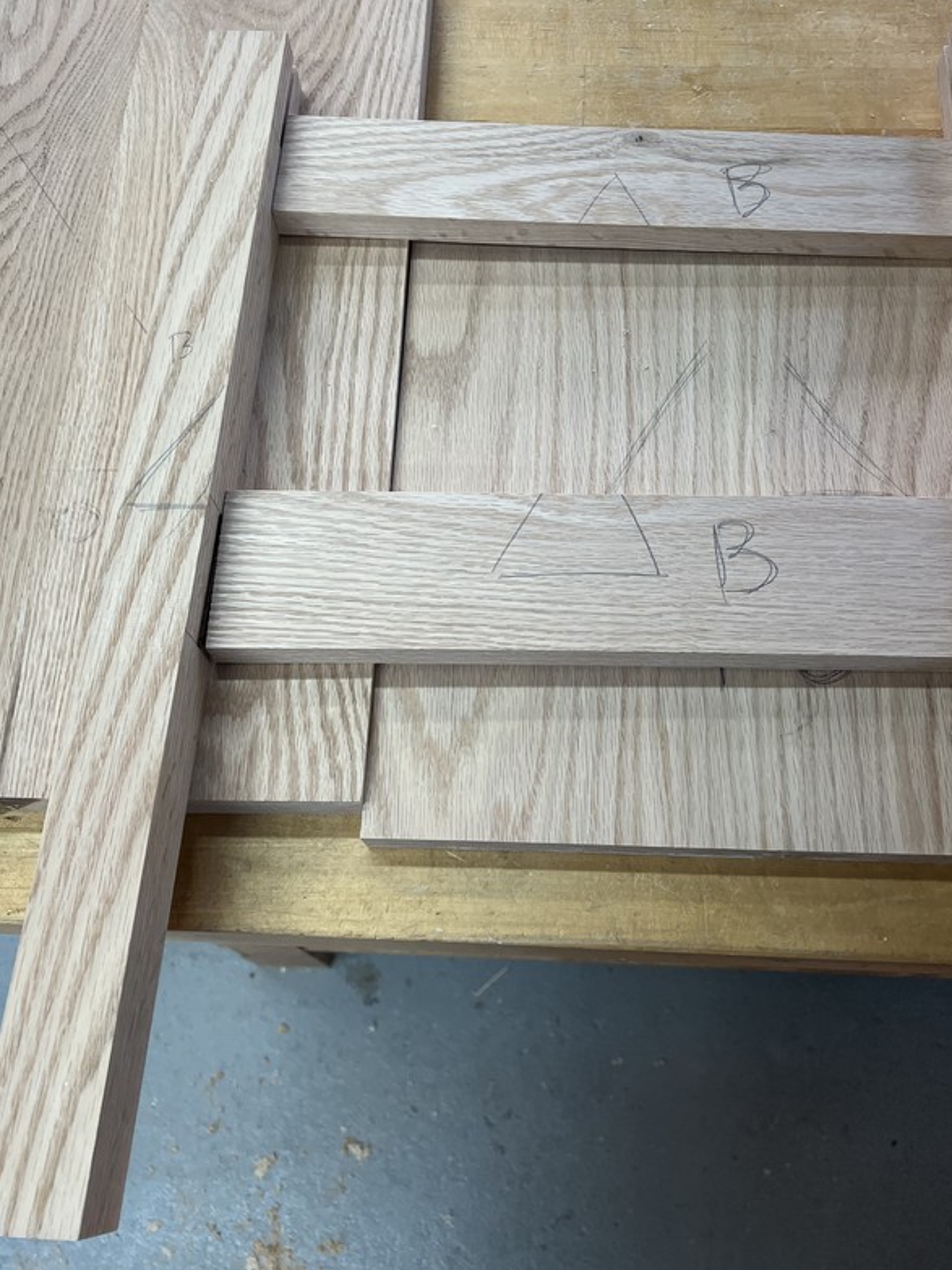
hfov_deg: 41.7
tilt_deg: -63.8
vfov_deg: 53.6
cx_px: 519
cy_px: 514
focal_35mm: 34
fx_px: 1247
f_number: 1.5
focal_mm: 5.7
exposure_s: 1/120
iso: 50
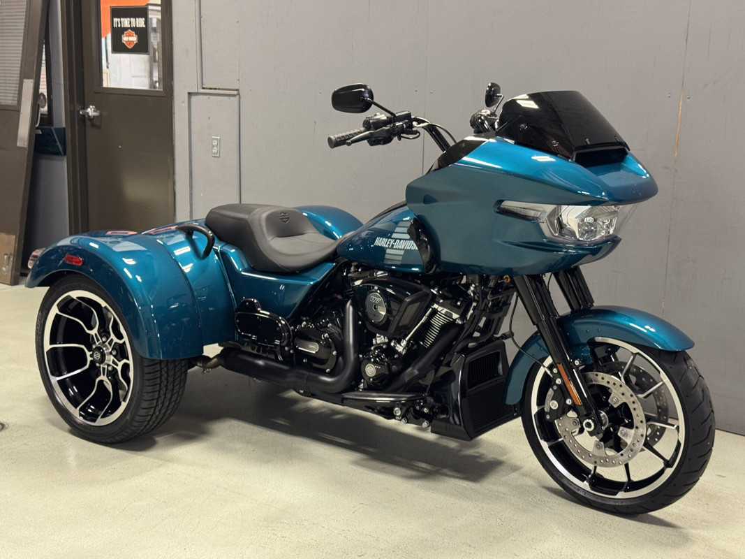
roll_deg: -1.5
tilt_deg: -10.8
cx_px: 372
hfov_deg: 39.7
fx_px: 1033
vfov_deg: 30.3
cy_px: 280
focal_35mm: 48
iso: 250
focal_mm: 6.76
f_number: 1.78
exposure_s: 1/40
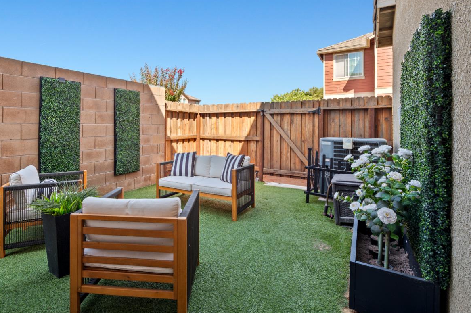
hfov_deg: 89.5
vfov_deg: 66.4
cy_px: 119
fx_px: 235
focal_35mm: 18
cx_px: 203
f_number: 9
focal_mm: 14
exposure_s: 1/25
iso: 250
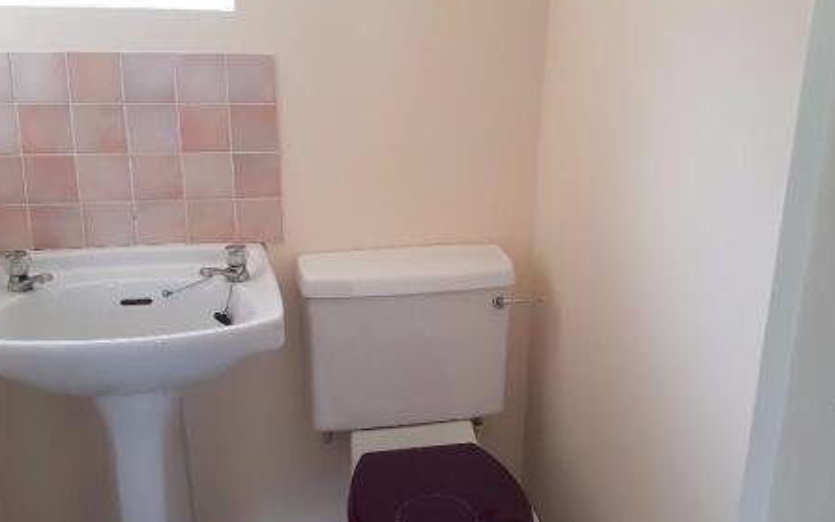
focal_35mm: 36
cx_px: 432
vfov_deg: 35.4
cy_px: 267
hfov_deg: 54.0
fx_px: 819
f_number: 1.7
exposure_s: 1/50
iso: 100
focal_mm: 4.2
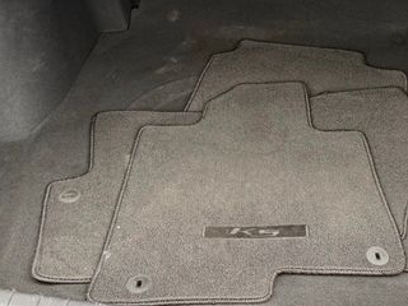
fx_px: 566
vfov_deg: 30.3
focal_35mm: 48
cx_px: 284
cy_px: 162
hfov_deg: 39.0
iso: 200
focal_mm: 6.76
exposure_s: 1/121
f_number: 1.78
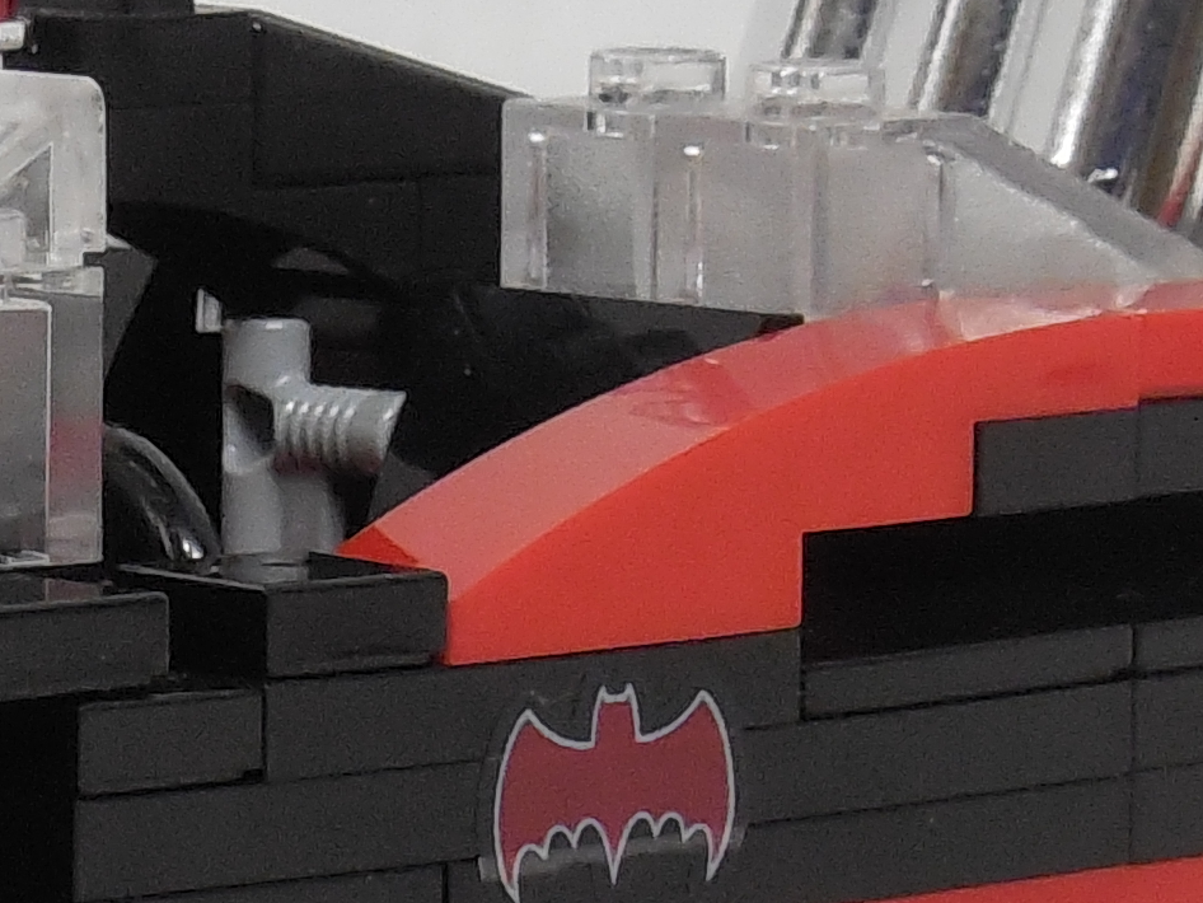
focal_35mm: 297
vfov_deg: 5.0
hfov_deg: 6.6
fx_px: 10324
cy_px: 696
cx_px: -155
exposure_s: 1/10
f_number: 4.3
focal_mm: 11
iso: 400
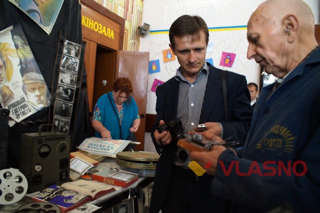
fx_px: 266
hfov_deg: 62.0
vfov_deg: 43.5
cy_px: 106
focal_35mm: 30
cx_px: 160
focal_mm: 20
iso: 3200
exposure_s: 1/30
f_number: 4
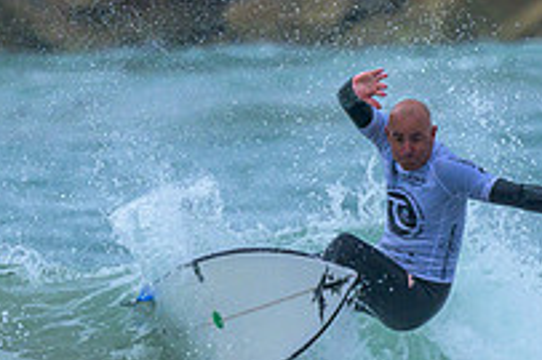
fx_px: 47280
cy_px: 471
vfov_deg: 0.4
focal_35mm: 3143
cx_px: 351
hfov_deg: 0.7
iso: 500
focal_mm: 800
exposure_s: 1/2000
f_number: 6.3
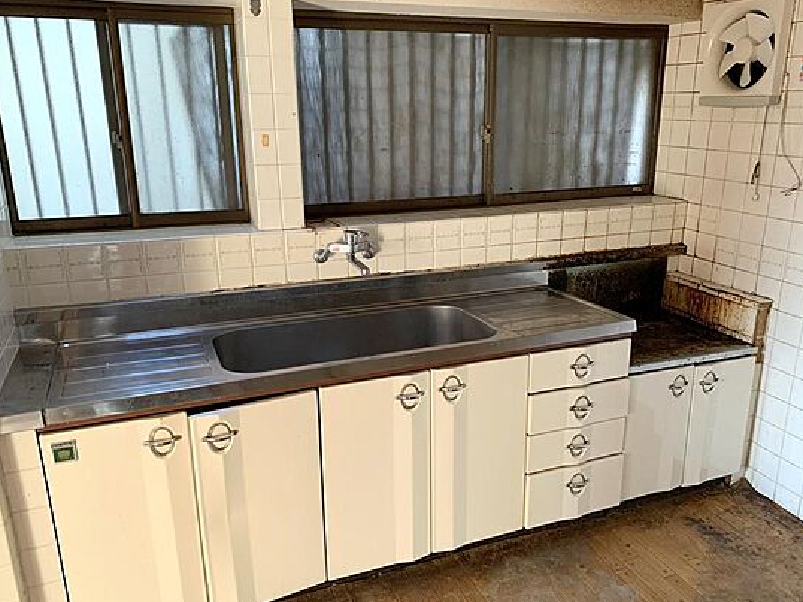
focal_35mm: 29
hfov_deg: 61.7
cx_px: 409
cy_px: 326
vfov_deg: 48.1
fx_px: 672
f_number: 1.8
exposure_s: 1/60
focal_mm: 4.25
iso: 320
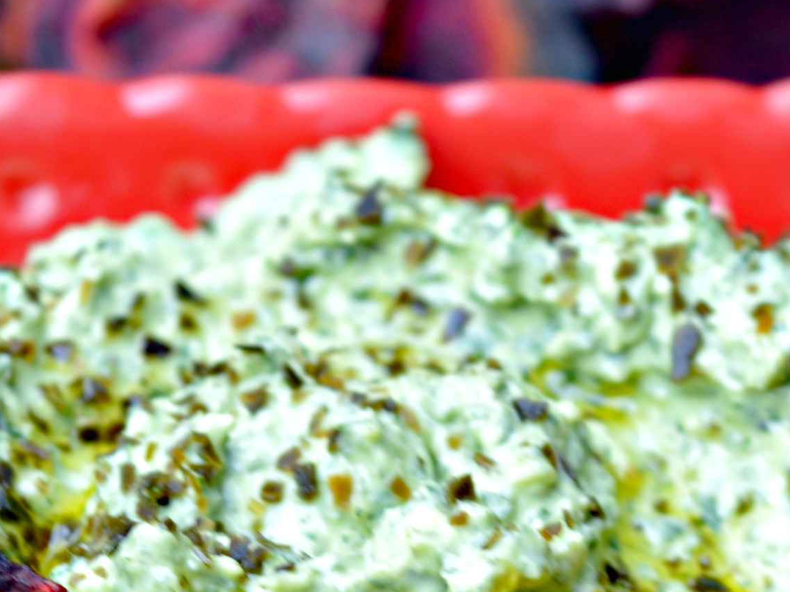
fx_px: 5258
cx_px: 486
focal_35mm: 230
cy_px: 722
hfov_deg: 8.6
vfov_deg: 6.4
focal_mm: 55
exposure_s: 1/20
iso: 100
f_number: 5.6
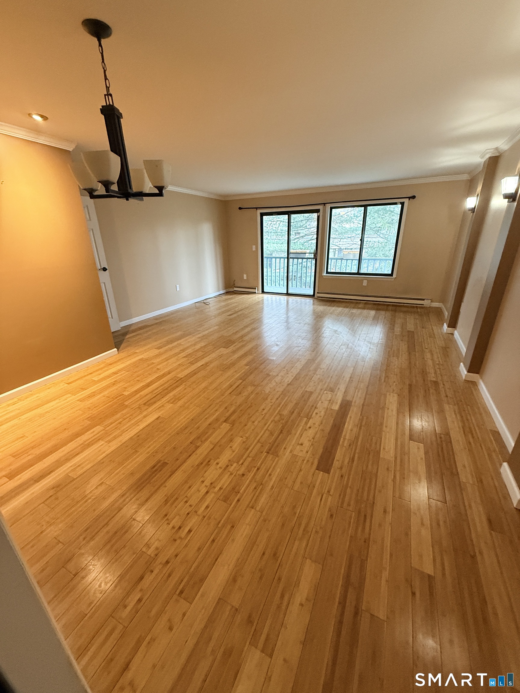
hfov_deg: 85.7
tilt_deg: -20.9
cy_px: 346
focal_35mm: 14
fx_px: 280
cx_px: 260
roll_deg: +0.6
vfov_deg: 102.1
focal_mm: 2.22
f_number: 2.2
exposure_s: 1/60
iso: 400
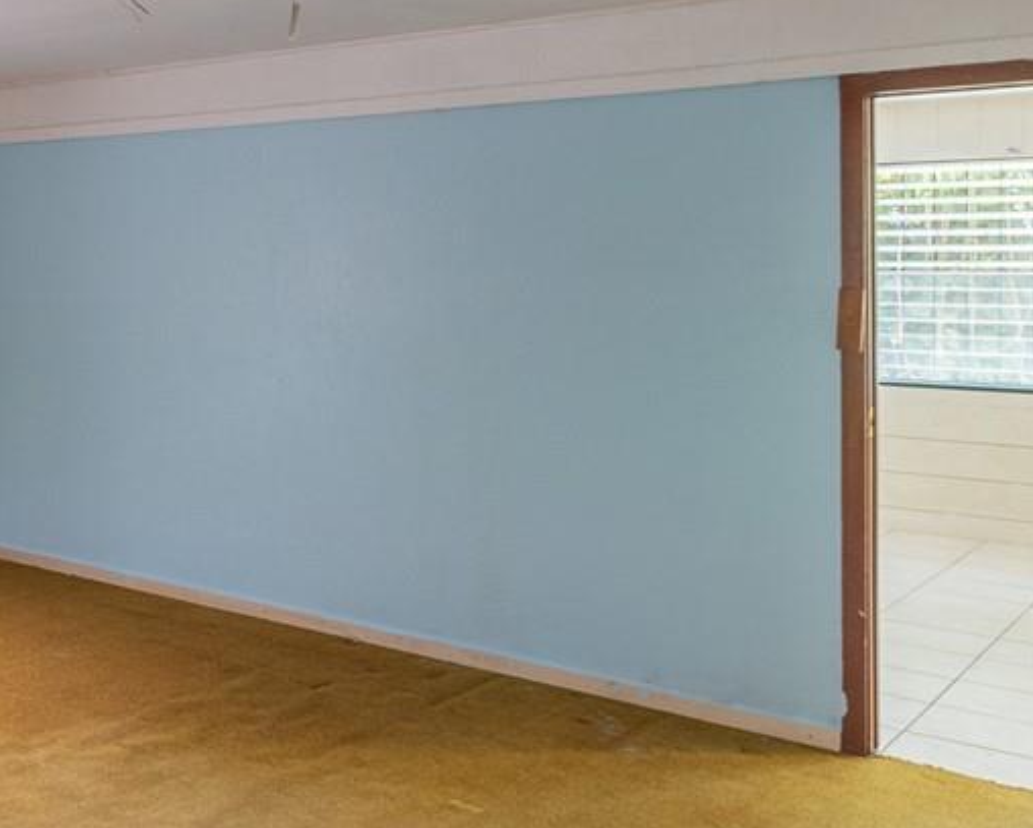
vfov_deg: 34.5
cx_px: -168
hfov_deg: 35.1
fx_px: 1315
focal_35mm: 43
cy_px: 260
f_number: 4
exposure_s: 1/160
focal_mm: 7
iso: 1000
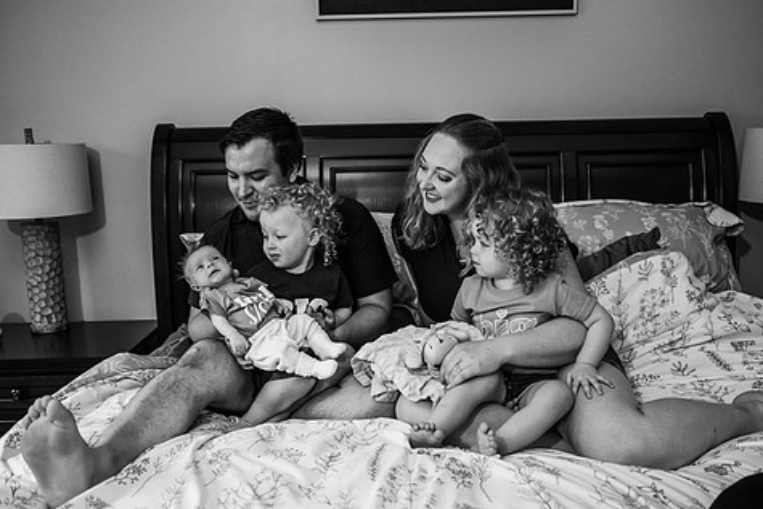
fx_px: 700
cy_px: 280
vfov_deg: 40.0
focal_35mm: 33
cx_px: 381
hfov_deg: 57.2
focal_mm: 27
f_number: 2.8
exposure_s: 1/250
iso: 1000
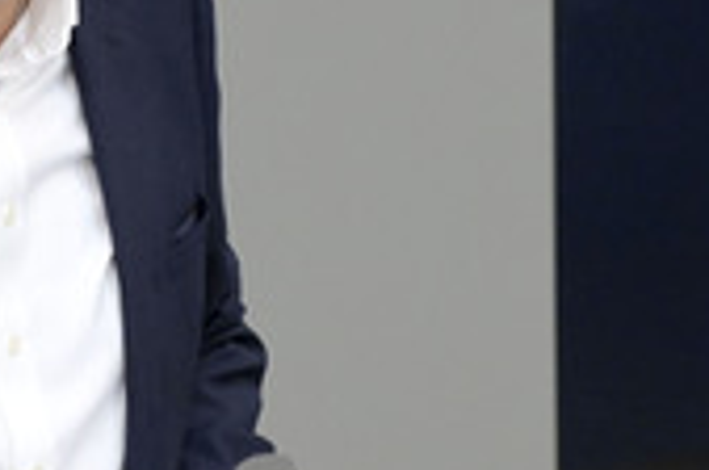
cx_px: 15
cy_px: 151
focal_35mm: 1042
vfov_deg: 1.3
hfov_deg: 2.0
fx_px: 20483
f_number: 5.6
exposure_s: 1/320
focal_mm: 390
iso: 8000
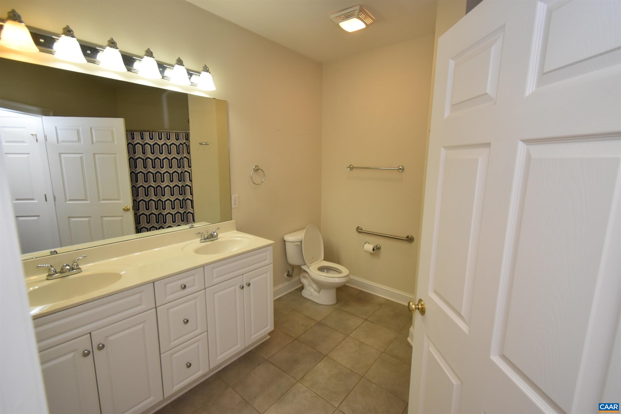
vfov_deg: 77.3
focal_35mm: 15
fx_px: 259
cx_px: 310
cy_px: 207
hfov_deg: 100.4
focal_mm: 10
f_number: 5
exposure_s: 1/200
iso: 720
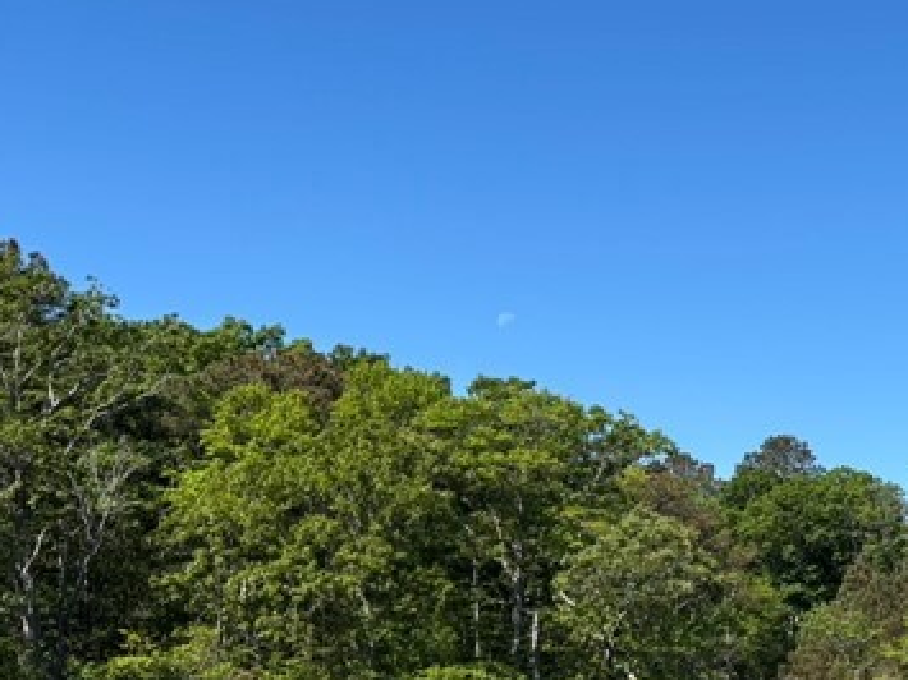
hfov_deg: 24.0
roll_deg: +0.3
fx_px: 1967
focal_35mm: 75
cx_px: 1049
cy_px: 498
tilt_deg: +6.6
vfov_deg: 19.5
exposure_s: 1/3021
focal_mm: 5.96
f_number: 1.6
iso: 50
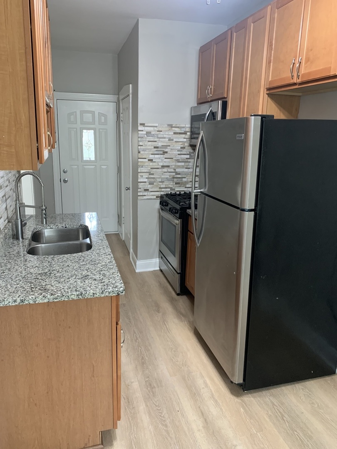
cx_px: 168
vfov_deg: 67.3
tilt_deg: -12.9
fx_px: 337
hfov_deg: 53.1
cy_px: 224
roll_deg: -0.3
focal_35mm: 26
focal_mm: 4.25
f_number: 1.8
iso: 320
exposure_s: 1/60
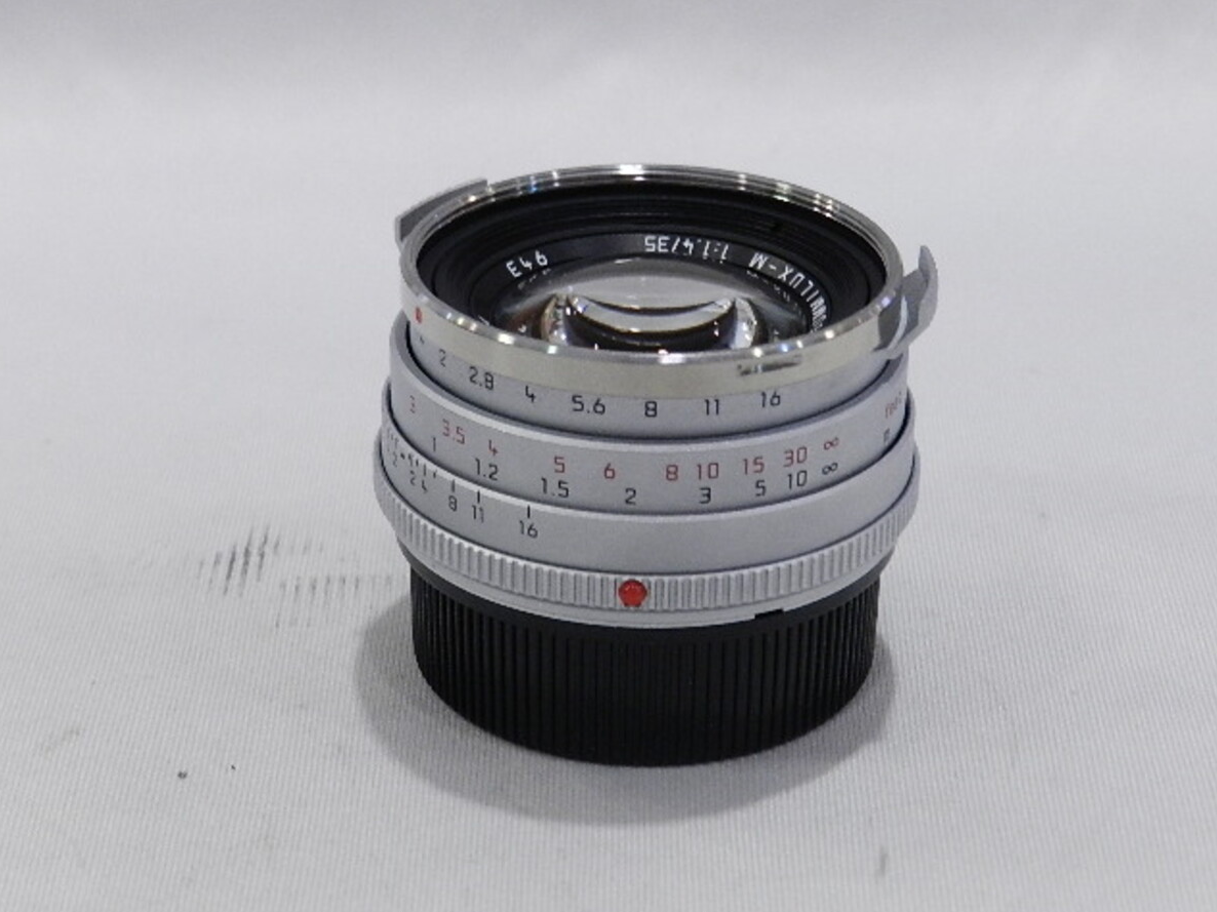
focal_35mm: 85
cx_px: 611
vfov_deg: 17.4
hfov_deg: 23.0
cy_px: 453
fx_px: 2988
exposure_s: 1/100
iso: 800
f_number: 4.4
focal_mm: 14.9
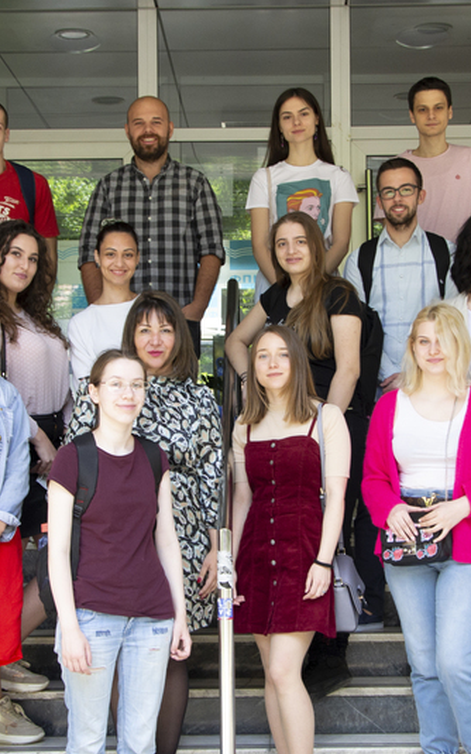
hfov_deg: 14.9
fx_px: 1806
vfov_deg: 23.5
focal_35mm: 88
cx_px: 261
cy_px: 426
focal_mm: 30
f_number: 5.6
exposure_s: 1/125
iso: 400
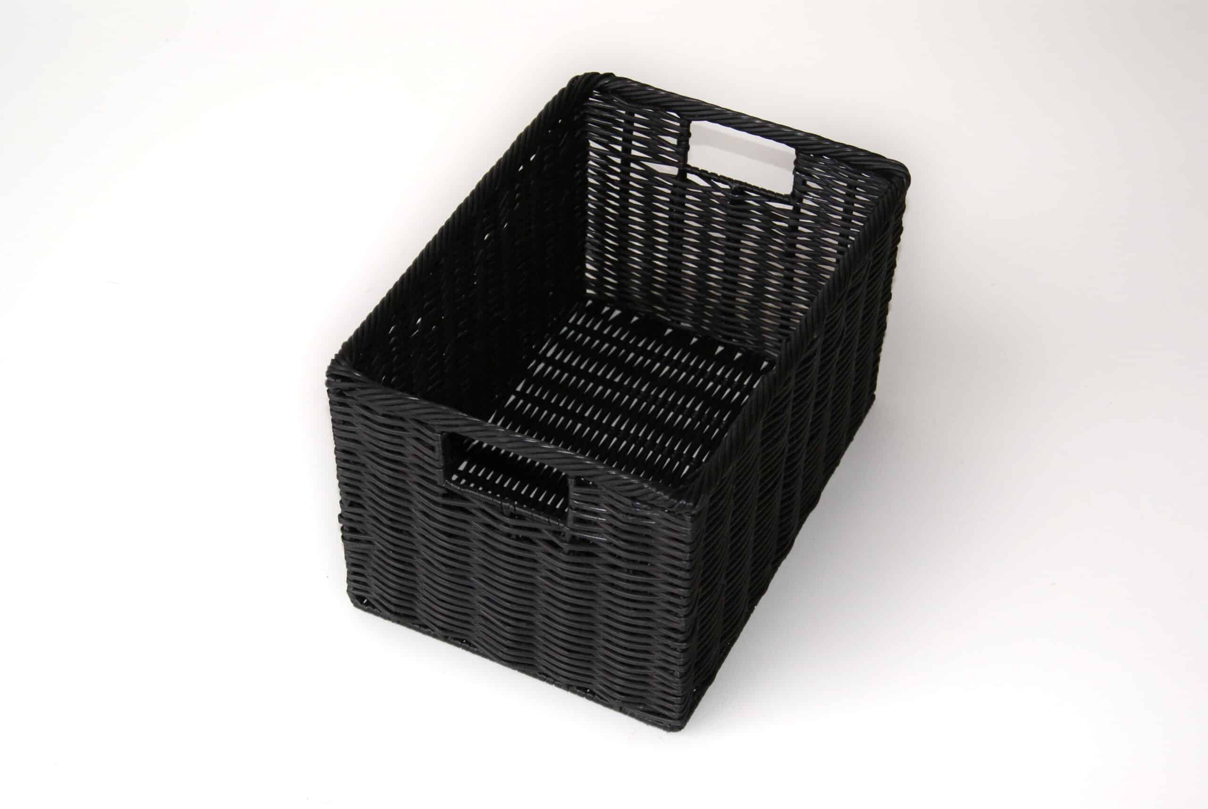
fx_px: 2268
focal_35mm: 68
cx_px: 604
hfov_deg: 29.8
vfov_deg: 20.2
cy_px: 404
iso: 400
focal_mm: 45
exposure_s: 1/60
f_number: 5.6
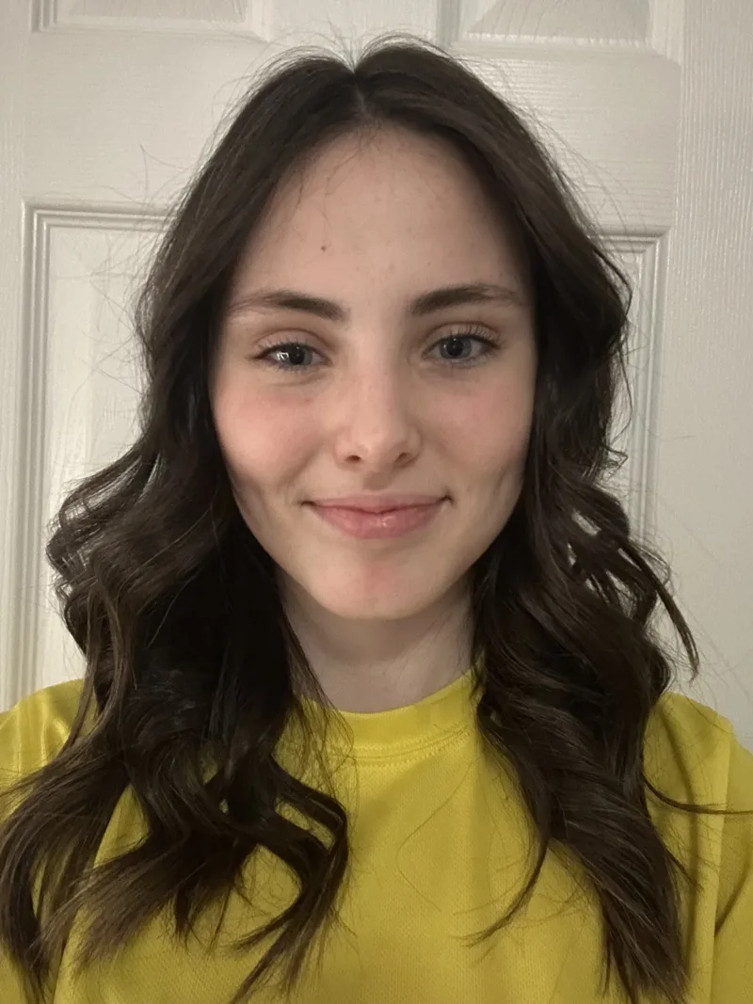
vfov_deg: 60.0
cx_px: 376
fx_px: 870
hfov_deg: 46.8
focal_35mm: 30
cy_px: 502
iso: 640
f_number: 1.9
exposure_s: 1/20
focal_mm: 2.69
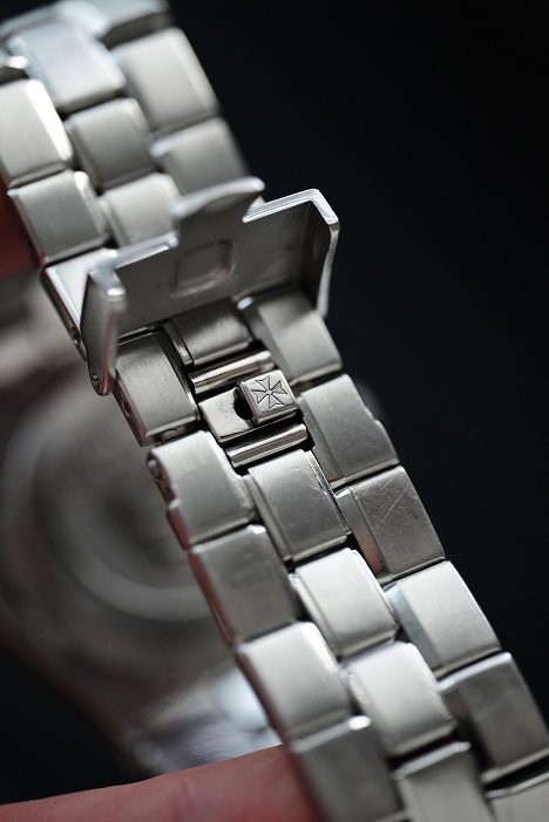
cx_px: 274
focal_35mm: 105
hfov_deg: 13.1
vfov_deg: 19.4
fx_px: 2399
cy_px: 411
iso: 4000
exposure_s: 1/250
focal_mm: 105
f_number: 2.8
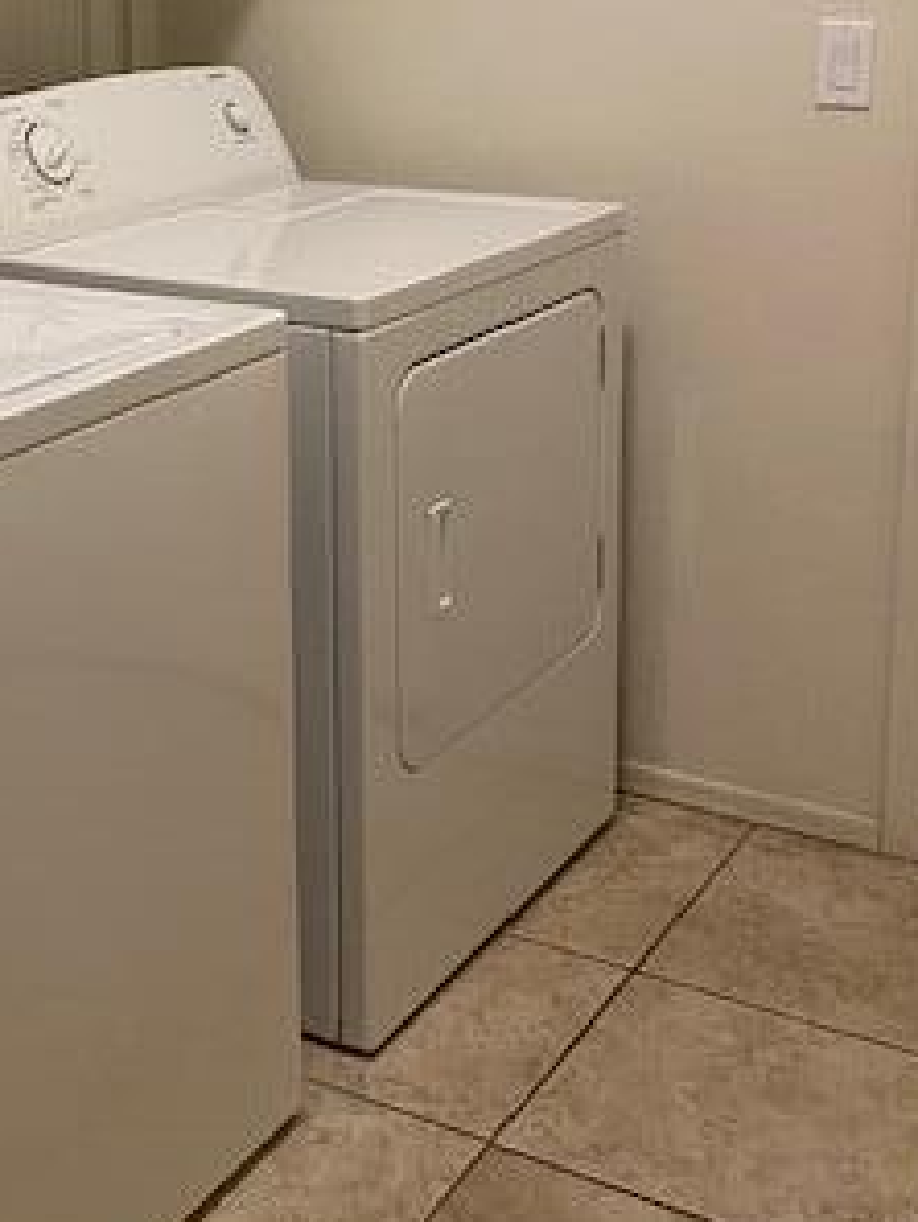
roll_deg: +0.9
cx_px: 177
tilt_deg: -11.8
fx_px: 1979
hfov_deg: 25.6
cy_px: 292
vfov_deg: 33.6
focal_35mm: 56
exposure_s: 1/60
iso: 320
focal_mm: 4.25
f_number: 1.8
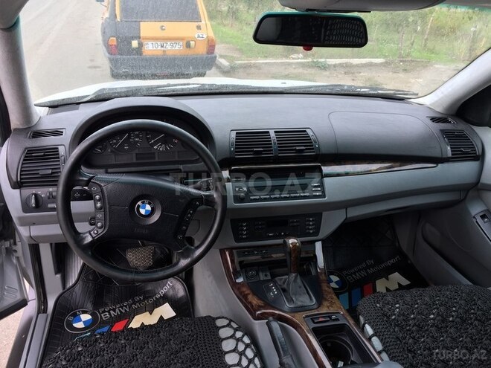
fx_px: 411
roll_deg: -2.5
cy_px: 184
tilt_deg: -28.4
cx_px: 246
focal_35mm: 29
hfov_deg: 61.7
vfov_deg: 48.2
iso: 32
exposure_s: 1/123
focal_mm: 4.15
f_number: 2.2
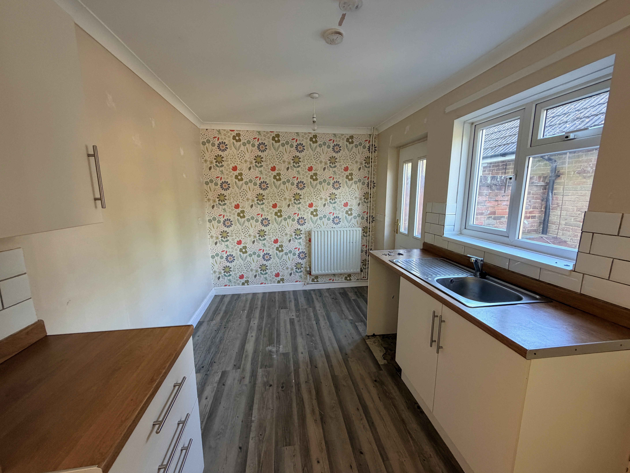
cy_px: 236
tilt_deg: -9.7
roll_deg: +0.4
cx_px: 315
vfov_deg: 85.7
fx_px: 255
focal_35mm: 14
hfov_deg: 102.1
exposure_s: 1/100
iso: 320
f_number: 2.2
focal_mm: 2.22
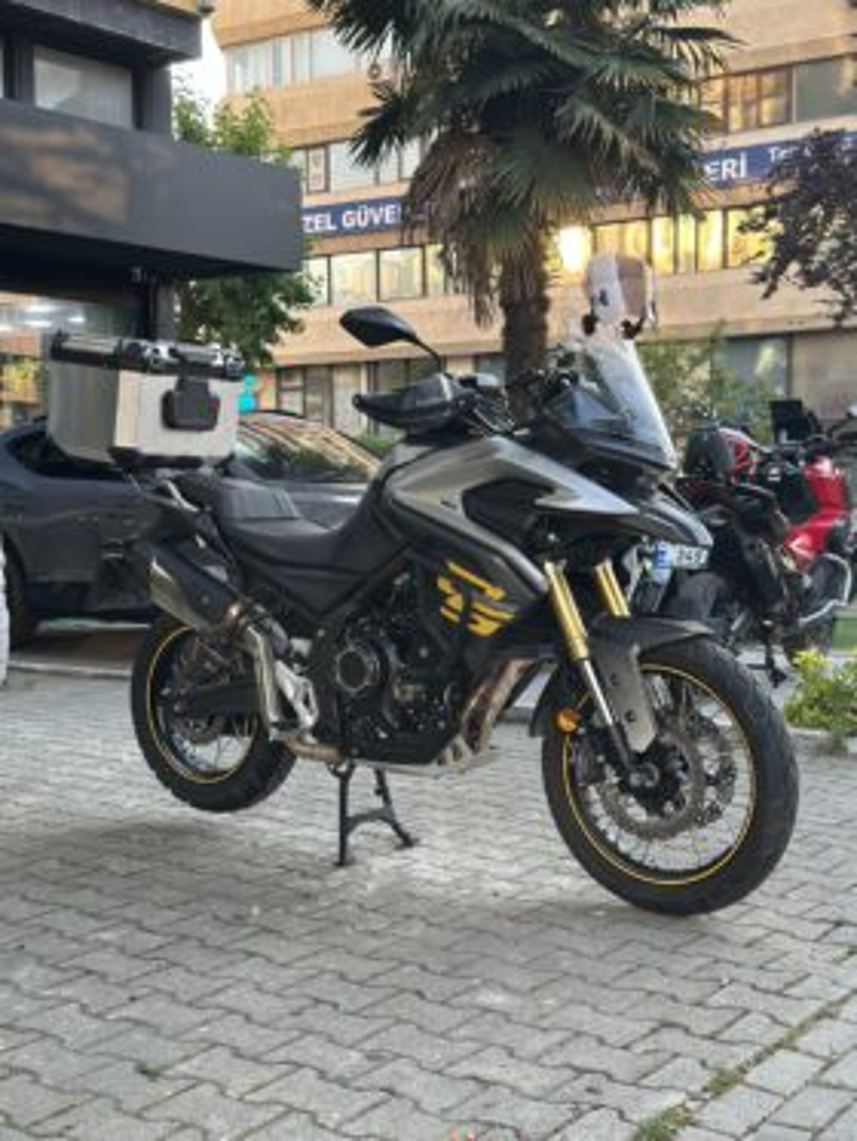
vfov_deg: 39.6
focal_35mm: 48
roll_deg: -0.2
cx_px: 428
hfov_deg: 30.3
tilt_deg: -3.1
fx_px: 1584
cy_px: 570
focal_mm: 6.86
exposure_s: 1/199
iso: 80
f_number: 1.78
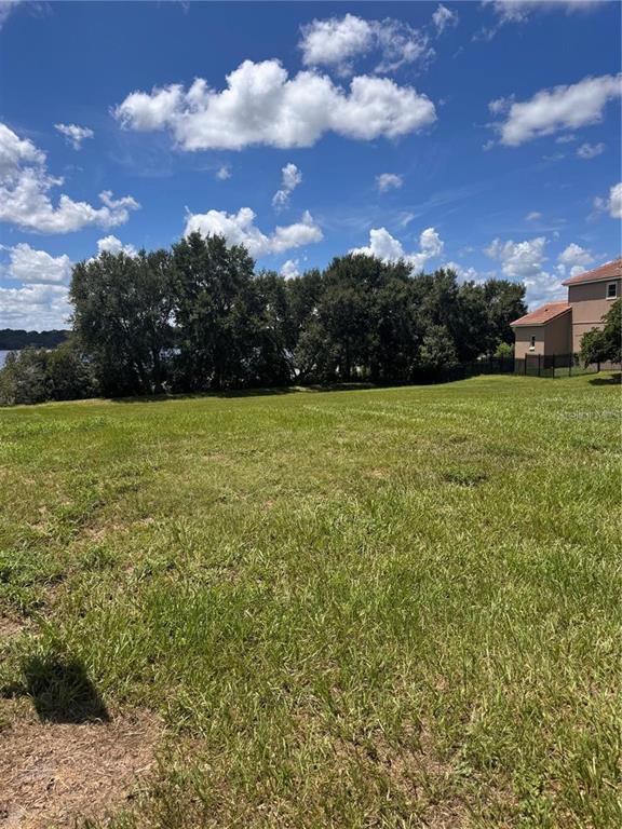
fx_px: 575
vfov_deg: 71.6
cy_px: 414
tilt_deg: -6.7
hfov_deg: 56.8
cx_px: 311
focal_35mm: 24
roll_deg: +1.6
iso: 80
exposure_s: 1/4950
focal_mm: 6.76
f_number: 1.78
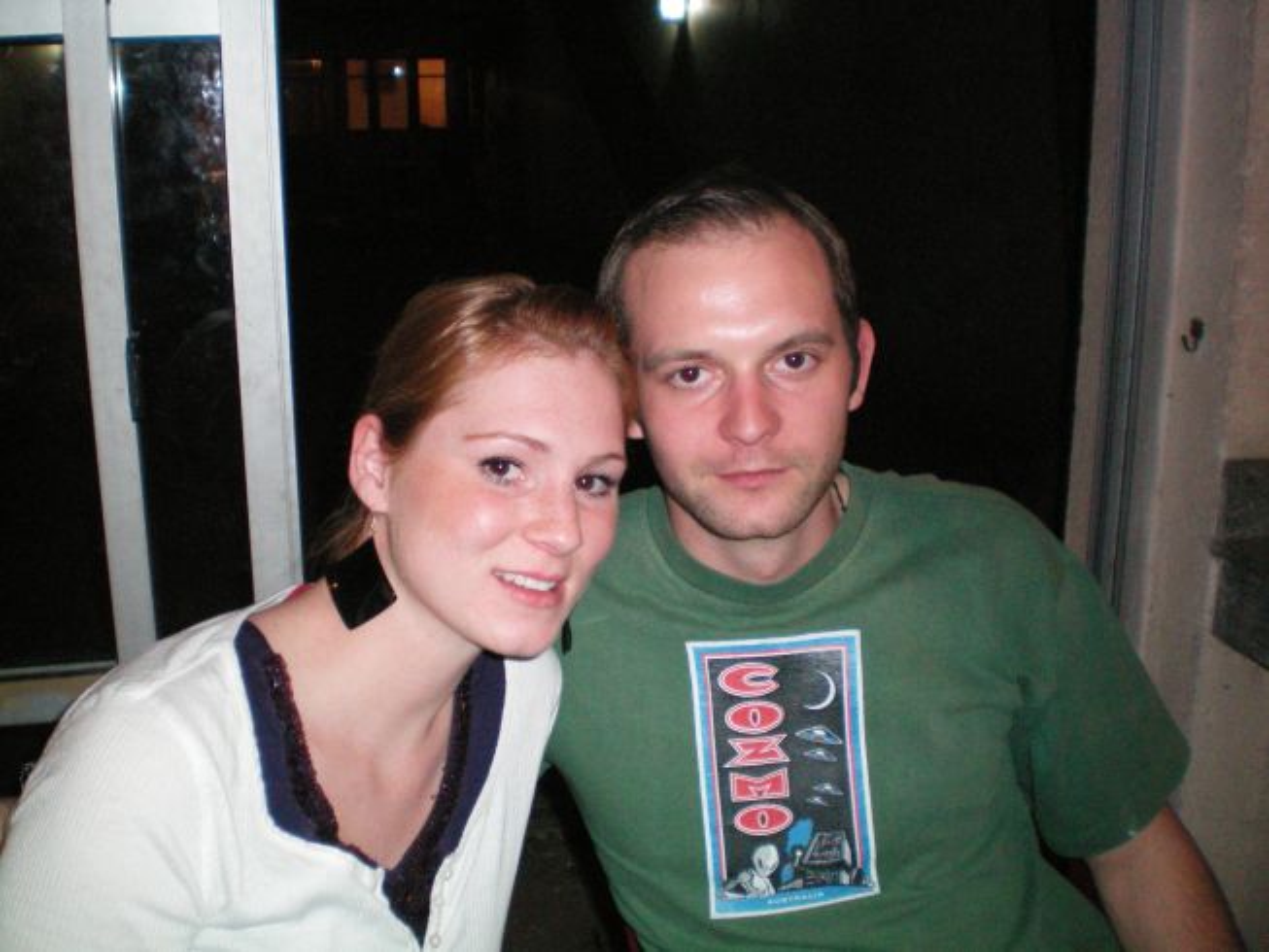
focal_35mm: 38
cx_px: 634
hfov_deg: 49.0
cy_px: 476
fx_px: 1393
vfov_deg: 37.7
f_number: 3.1
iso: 400
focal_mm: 6.3
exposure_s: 1/60
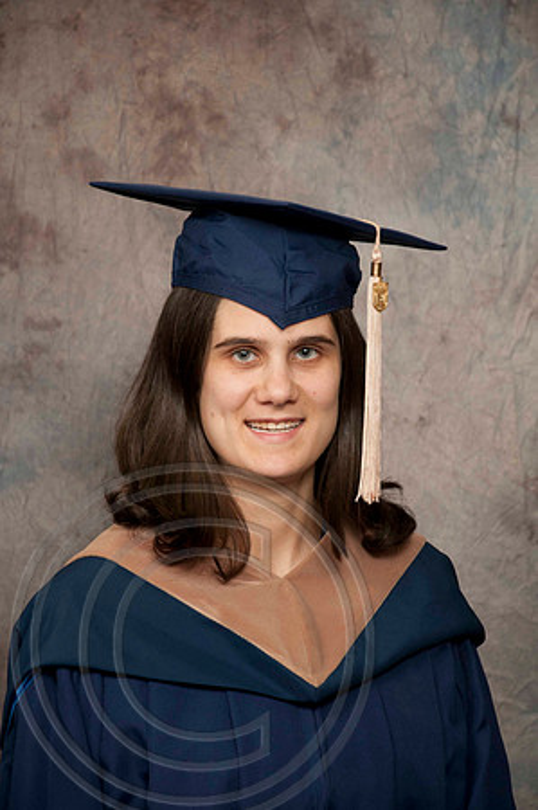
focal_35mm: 142
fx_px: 3202
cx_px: 269
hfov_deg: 9.6
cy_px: 405
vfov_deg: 14.4
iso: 200
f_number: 5.6
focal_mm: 95
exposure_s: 1/60
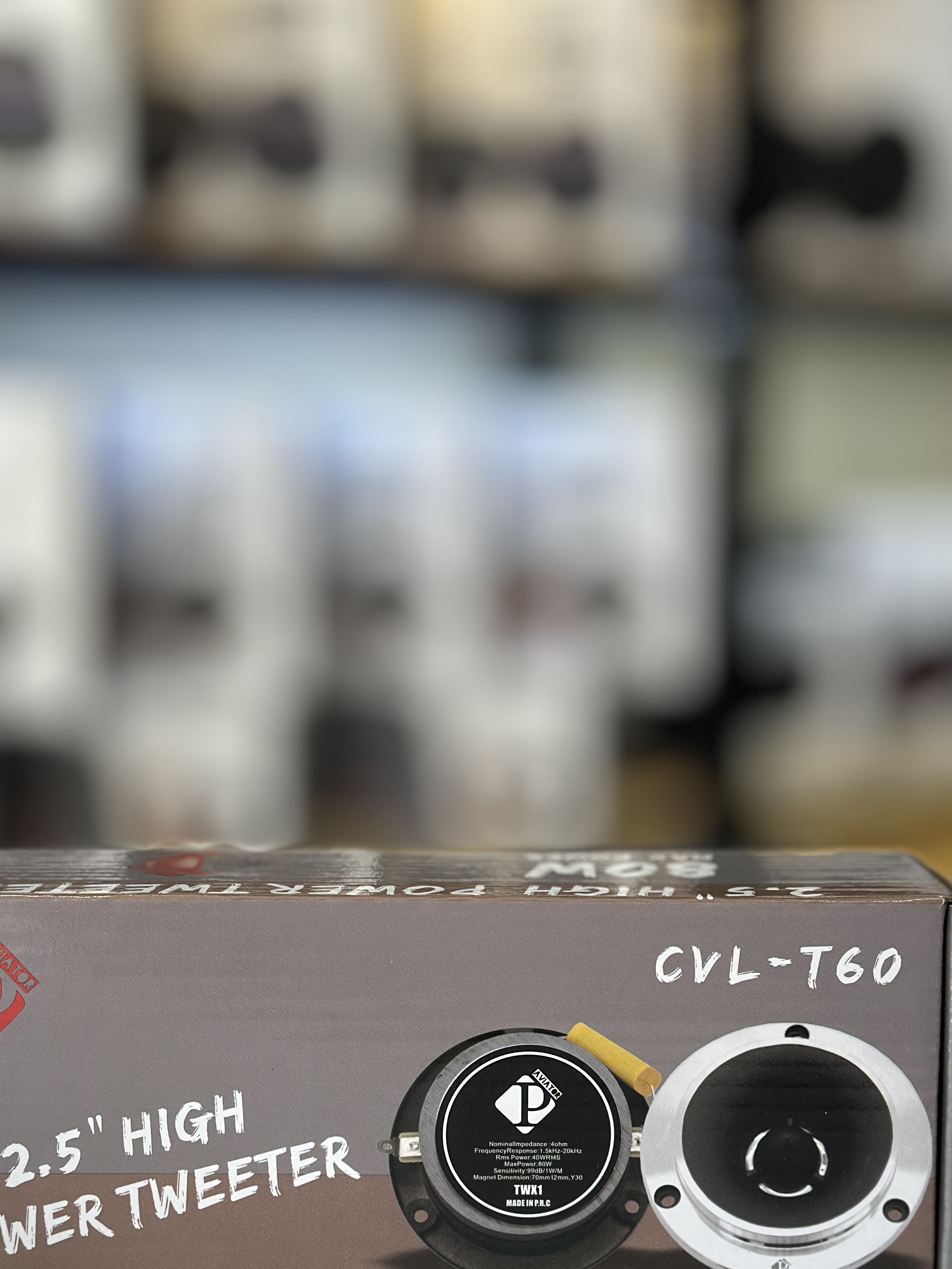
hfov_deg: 22.6
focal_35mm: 65
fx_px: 2383
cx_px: 409
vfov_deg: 29.8
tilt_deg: -6.7
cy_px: 736
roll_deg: -1.6
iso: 64
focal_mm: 6.86
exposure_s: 1/160
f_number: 1.78
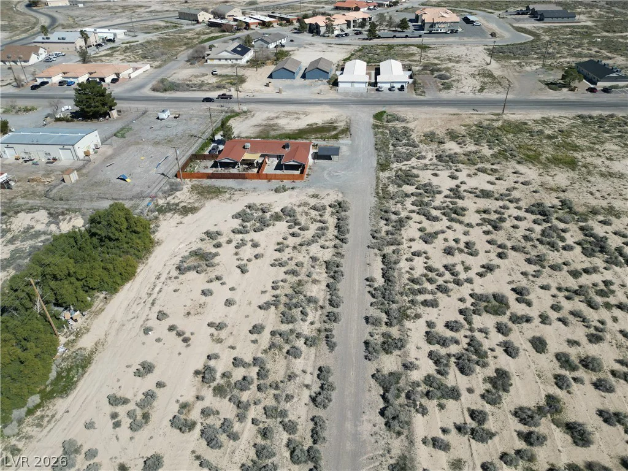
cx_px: 314
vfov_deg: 56.8
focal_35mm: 24
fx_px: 435
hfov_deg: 71.6
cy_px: 236
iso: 100
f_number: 1.7
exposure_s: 1/4000
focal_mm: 6.72
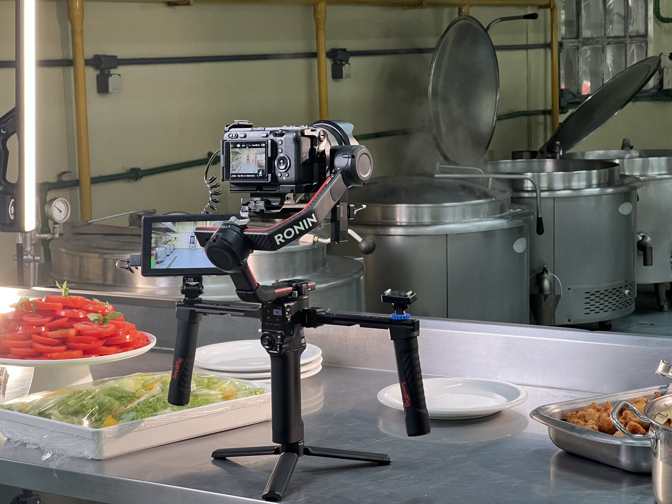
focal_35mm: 77
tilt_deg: -6.6
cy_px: 252
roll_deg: +1.9
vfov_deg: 19.1
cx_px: 336
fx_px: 1495
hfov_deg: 25.3
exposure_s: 1/60
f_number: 2.8
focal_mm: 9
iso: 250
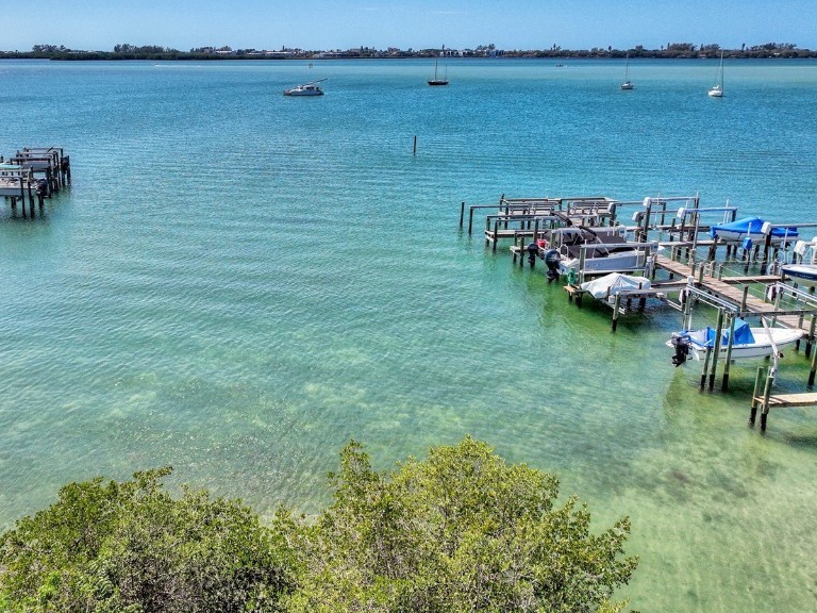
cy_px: 254
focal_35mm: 32
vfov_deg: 44.0
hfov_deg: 55.9
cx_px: 293
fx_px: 755
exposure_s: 1/5000
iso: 100
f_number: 2.8
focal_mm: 12.3
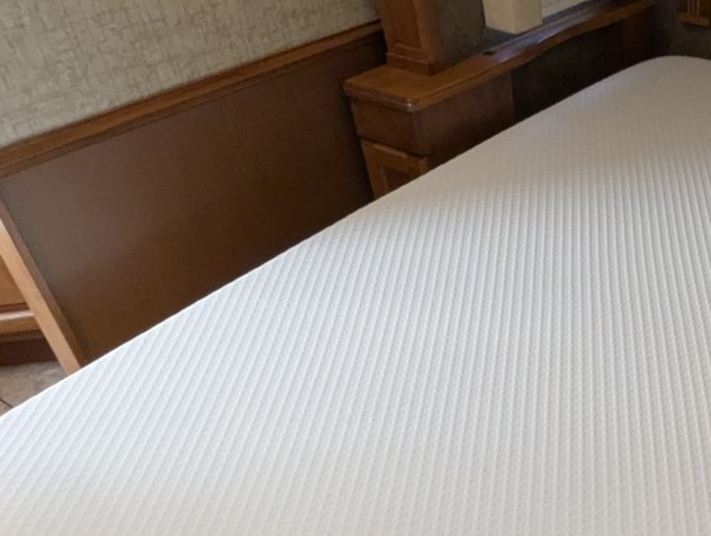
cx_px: 687
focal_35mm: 43
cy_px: 421
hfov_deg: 39.4
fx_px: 885
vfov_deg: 32.8
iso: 394
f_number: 2.2
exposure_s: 1/43.8
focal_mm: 2.35
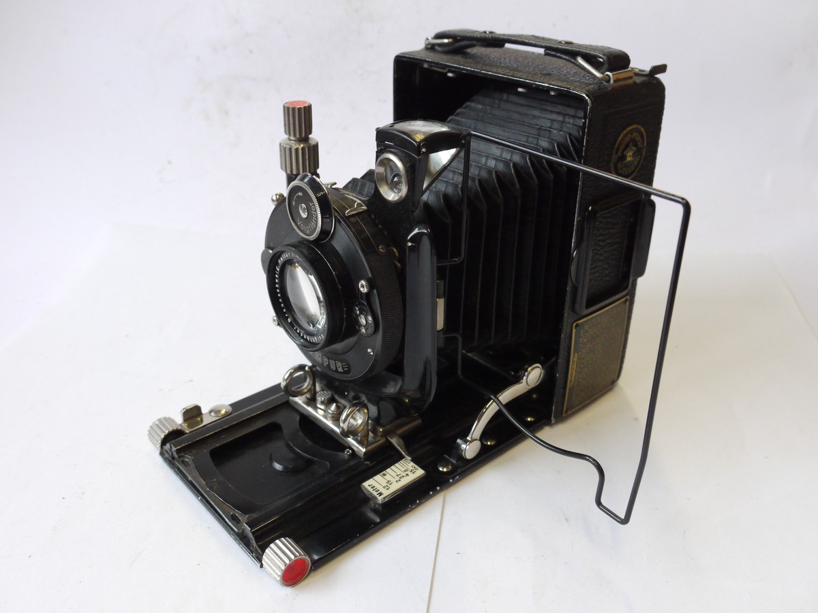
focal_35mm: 34
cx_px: 409
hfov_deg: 54.0
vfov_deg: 41.8
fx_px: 803
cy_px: 306
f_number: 7.1
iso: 800
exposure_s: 1/100
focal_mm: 17
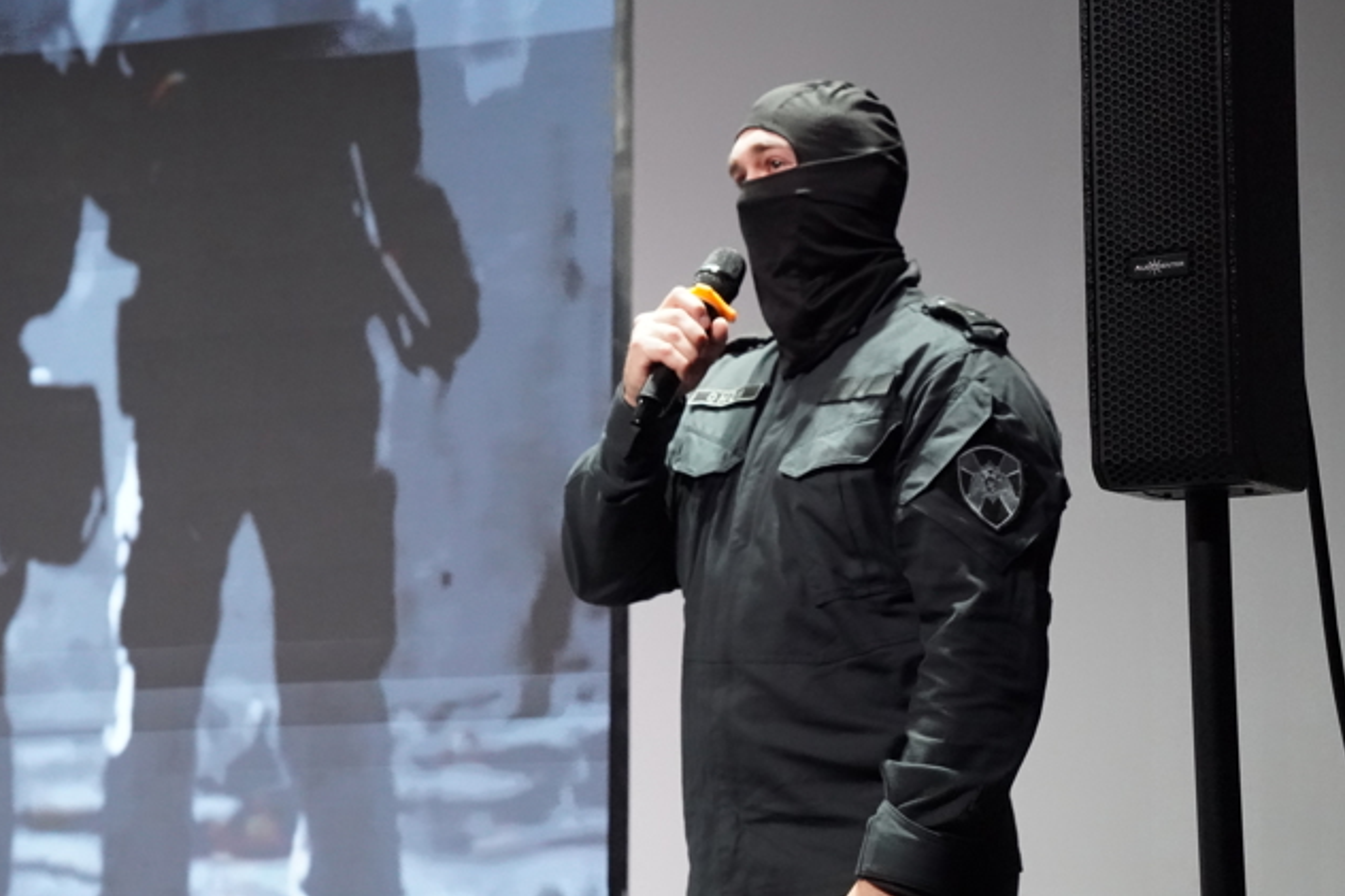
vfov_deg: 17.8
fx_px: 2861
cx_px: 762
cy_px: 398
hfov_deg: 26.4
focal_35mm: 77
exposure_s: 1/250
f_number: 4
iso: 12800
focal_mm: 43
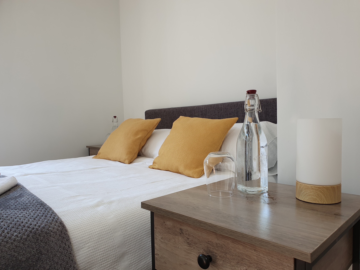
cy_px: 135
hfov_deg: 67.3
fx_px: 270
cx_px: 180
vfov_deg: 53.1
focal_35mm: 26
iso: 50
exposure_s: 1/100
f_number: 2.4
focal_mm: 4.32
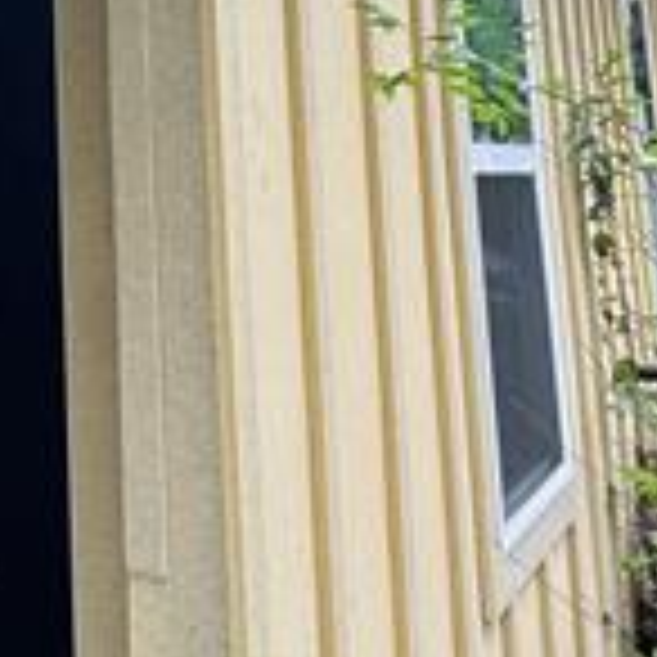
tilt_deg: +12.2
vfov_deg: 23.7
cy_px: -166
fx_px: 1396
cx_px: -320
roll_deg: -1.5
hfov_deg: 22.1
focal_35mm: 65
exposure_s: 1/116
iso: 40
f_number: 2.2
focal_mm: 2.22
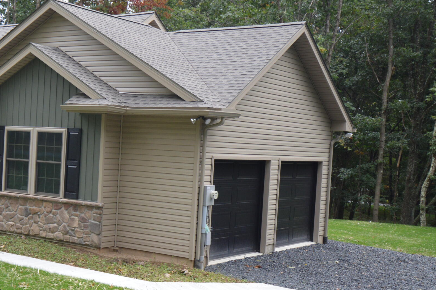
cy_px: 157
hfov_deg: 33.0
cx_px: 33
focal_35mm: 57
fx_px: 690
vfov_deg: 23.7
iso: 400
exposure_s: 1/100
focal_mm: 20
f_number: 5
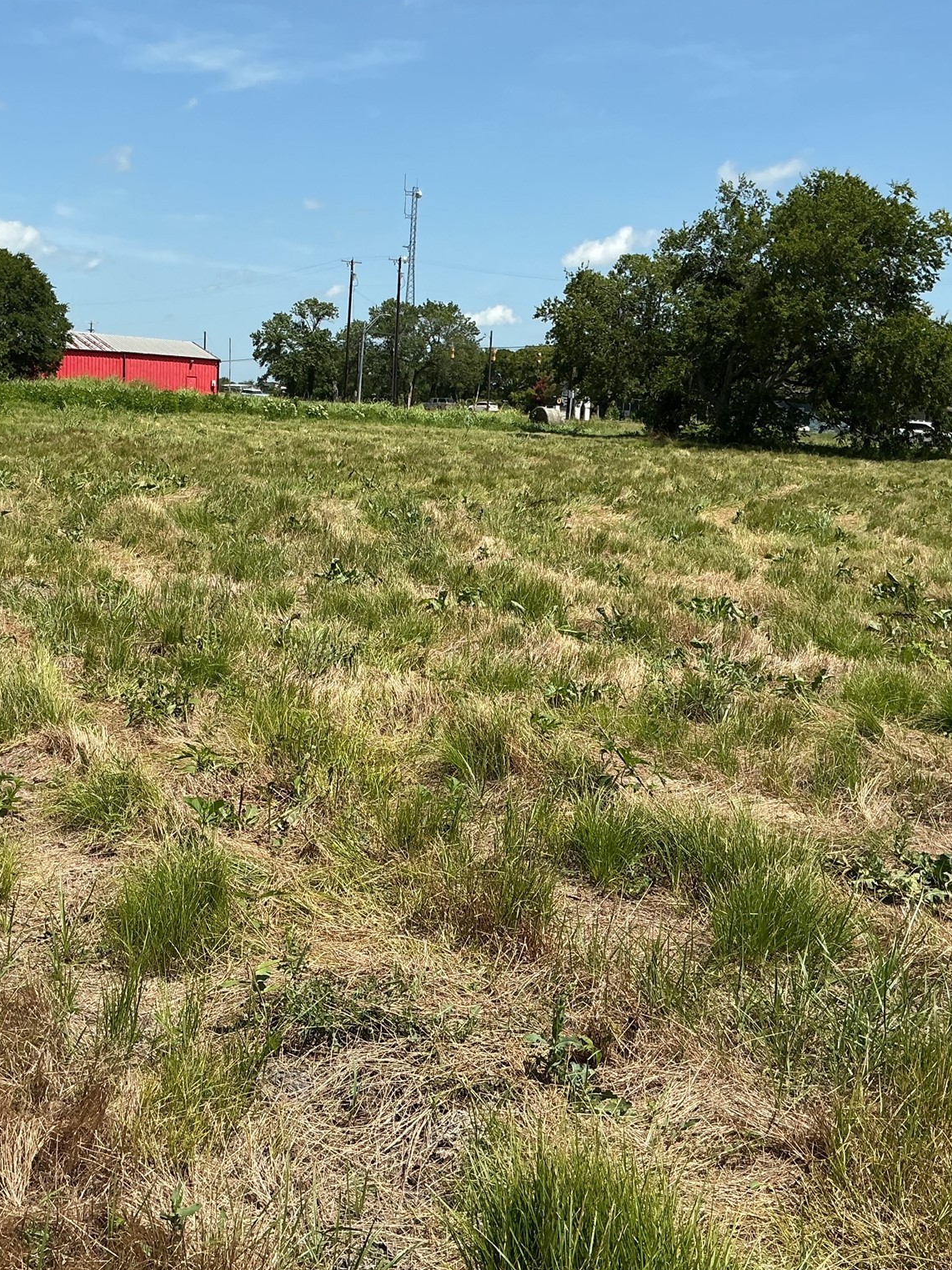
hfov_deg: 36.8
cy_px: 633
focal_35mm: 39
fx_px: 1430
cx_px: 435
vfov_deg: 47.9
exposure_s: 1/1912
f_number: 1.8
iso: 25
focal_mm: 3
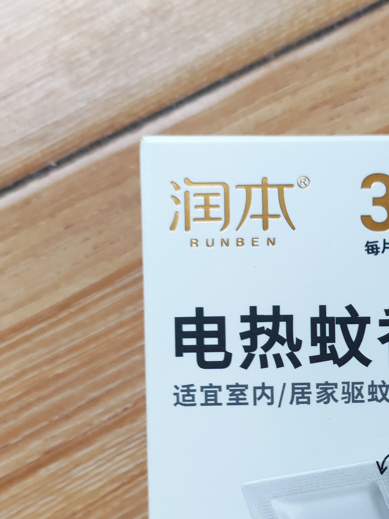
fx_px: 885
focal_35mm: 59
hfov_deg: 24.0
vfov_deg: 31.9
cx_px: 363
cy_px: 416
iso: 252
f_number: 1.79
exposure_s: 1/100
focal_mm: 4.74
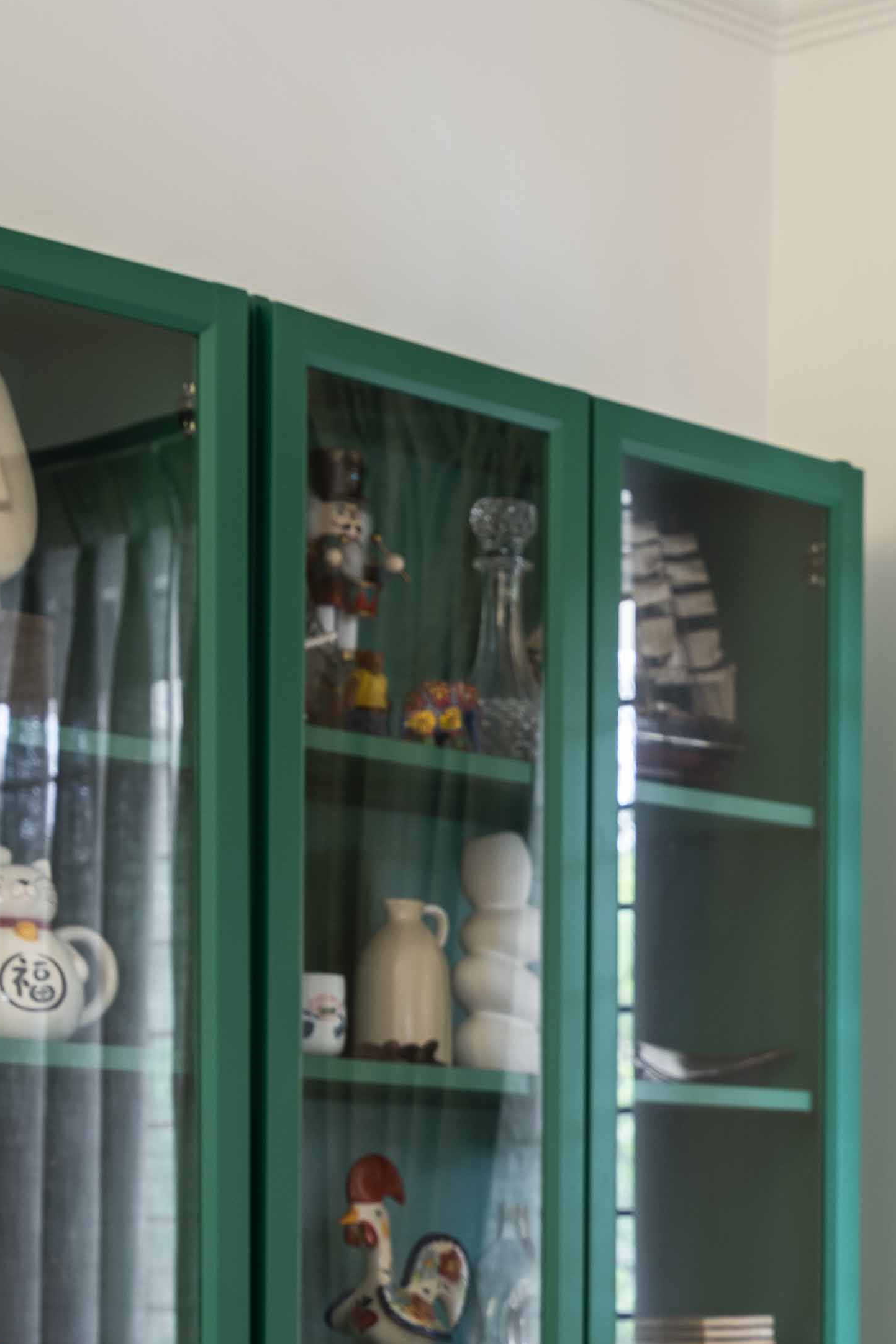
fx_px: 3622
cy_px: 1273
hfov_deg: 13.8
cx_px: 997
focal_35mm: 97
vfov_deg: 20.5
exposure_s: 1/6
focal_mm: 35
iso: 200
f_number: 4
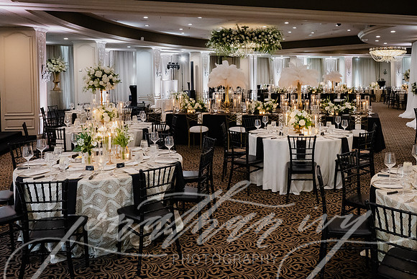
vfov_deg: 38.1
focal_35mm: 34
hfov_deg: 54.6
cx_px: 267
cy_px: 87
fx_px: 397
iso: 5000
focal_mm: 24
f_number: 6.3
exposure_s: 1/30
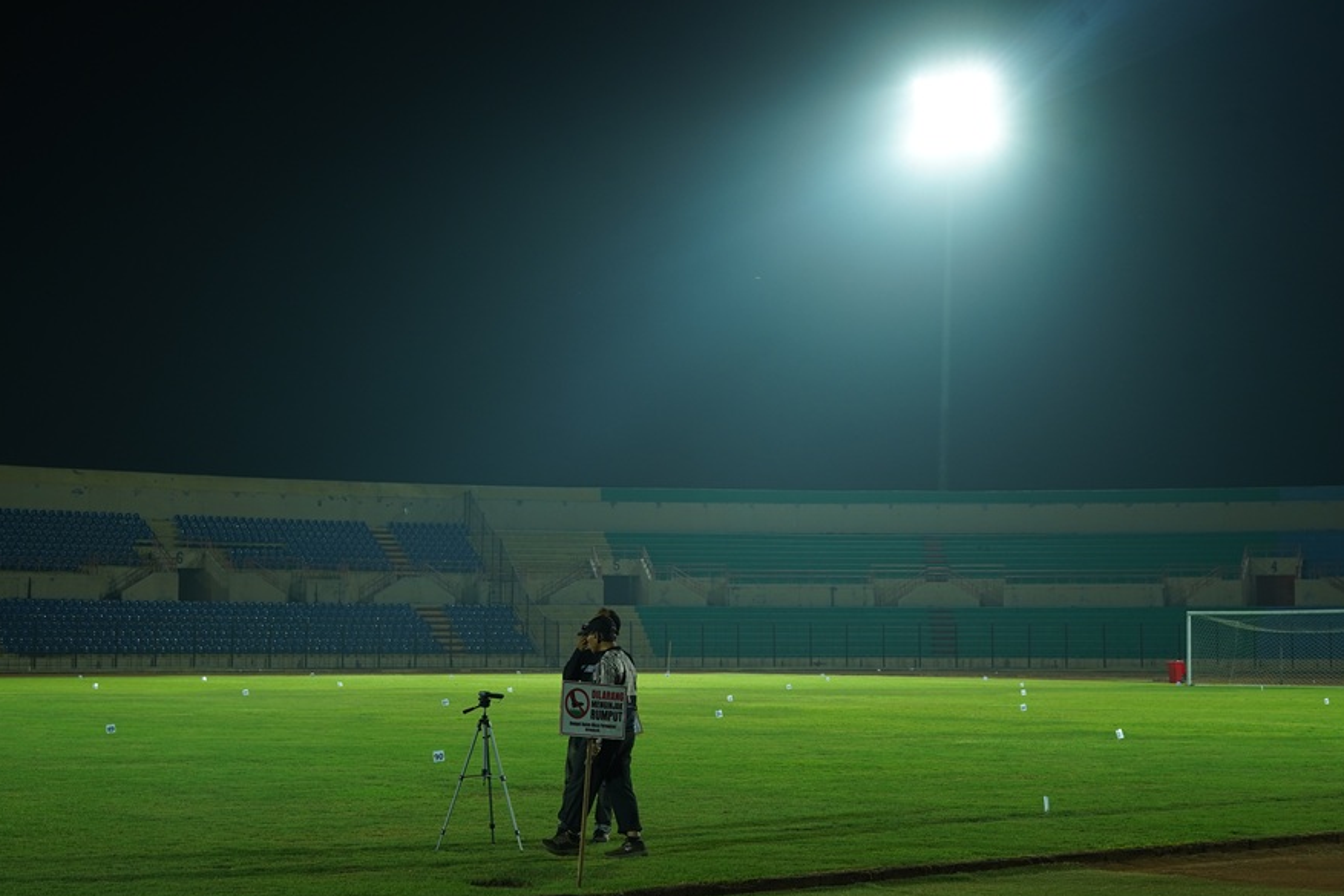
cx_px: 685
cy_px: 449
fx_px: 2128
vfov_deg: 23.8
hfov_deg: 35.0
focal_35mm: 57
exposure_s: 1/100
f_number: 5.6
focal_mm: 50
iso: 800
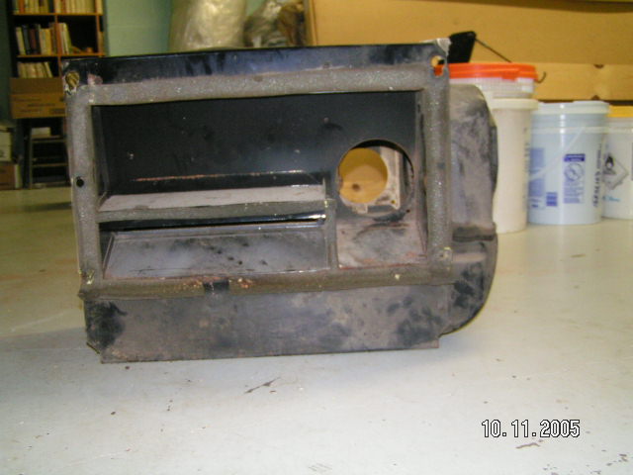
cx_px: 316
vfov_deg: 37.7
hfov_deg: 49.0
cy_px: 238
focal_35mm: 38
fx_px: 695
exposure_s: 1/40
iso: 200
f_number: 2.8
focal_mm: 5.8
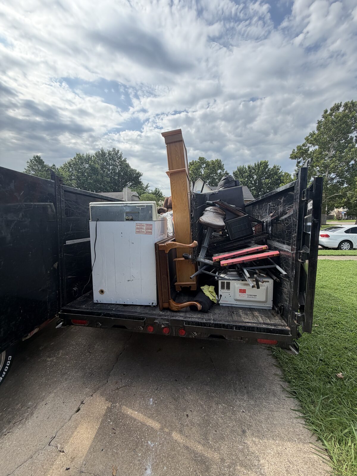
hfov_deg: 85.7
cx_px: 178
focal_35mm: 14
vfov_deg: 102.1
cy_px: 238
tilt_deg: -5.1
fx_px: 193
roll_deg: -1.6
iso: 32
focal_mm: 2.22
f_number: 2.2
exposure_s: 1/770
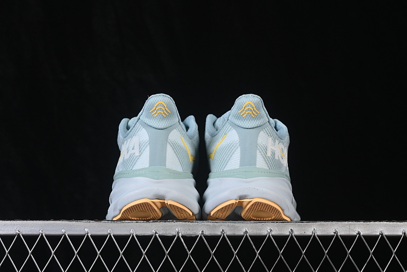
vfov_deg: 18.2
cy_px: 136
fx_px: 848
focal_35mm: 75
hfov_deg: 27.0
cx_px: 204
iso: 160
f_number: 8
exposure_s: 1/80
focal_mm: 50
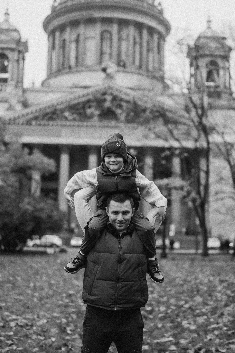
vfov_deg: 38.2
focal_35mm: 52
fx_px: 509
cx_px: 118
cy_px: 176
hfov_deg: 26.0
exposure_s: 1/800
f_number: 1.2
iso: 100
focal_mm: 35
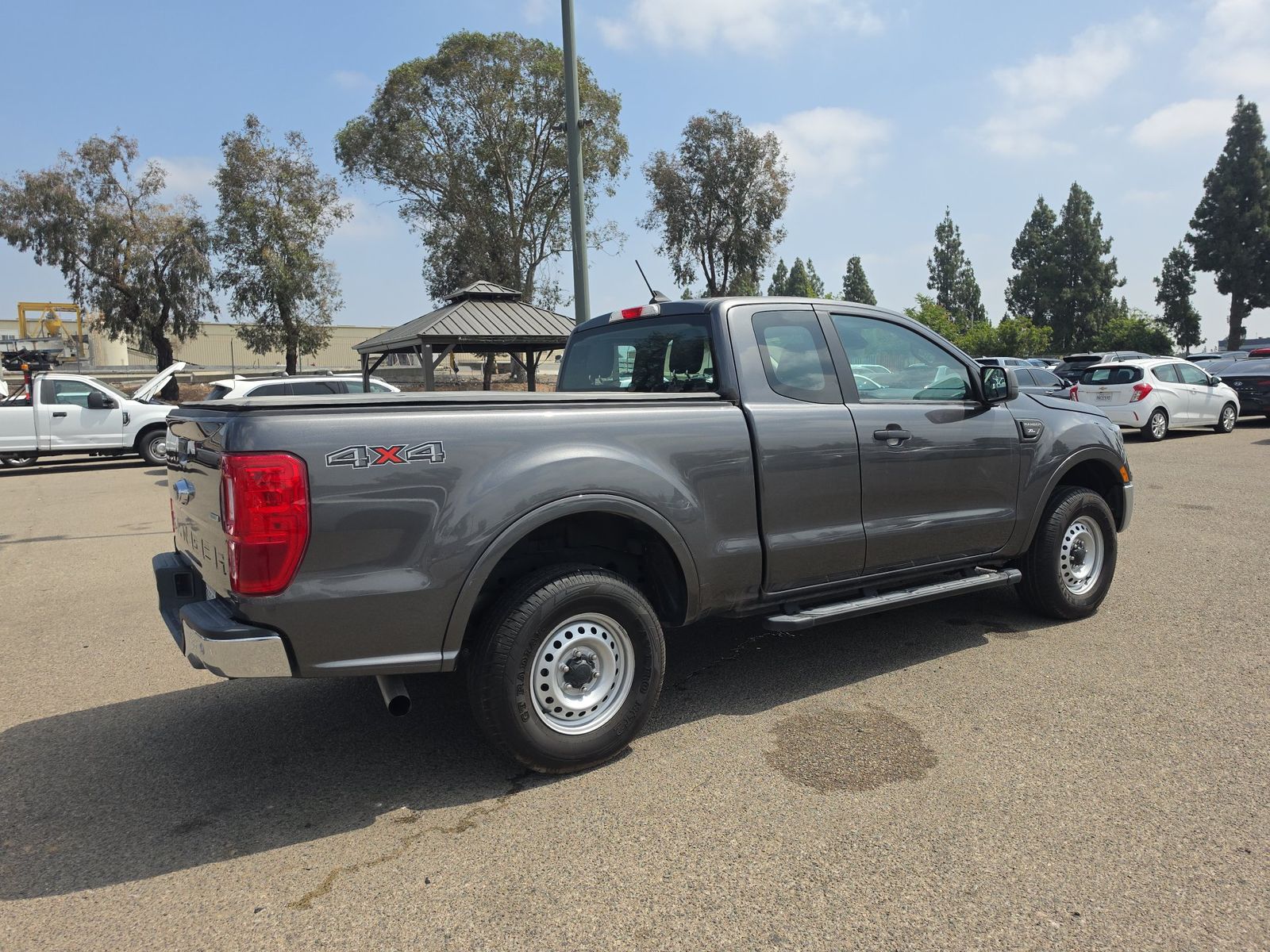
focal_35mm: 23
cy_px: 476
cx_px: 635
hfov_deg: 73.9
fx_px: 844
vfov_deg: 58.9
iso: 64
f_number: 1.4
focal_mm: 6.5
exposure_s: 1/6148
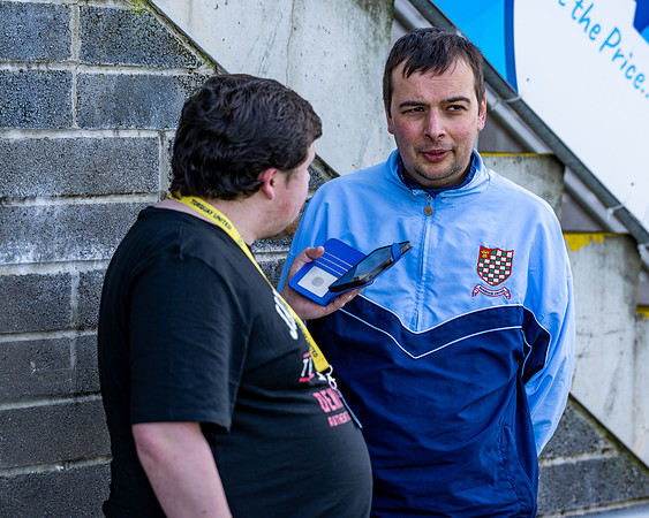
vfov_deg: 8.5
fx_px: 3504
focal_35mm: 183
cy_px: 258
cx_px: 434
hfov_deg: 10.6
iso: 32
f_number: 2.8
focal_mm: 135
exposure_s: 1/160
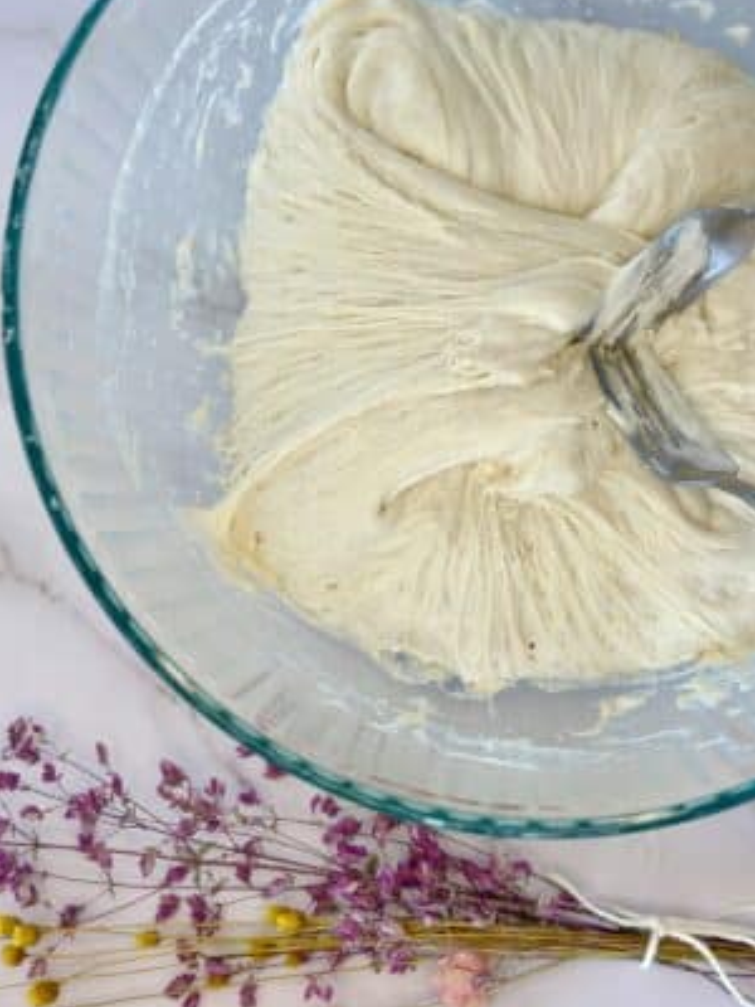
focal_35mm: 60
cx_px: 467
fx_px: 1745
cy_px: 436
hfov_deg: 24.4
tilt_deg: -79.8
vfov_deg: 32.1
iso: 80
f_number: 1.78
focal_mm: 6.86
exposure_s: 1/251
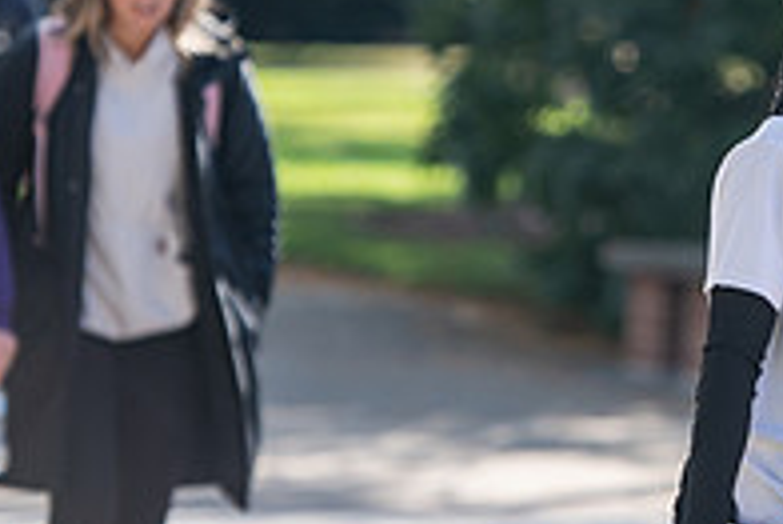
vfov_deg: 3.2
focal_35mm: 429
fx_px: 9337
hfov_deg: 4.8
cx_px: 911
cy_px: -114
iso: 100
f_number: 3.2
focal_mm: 145
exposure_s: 1/320
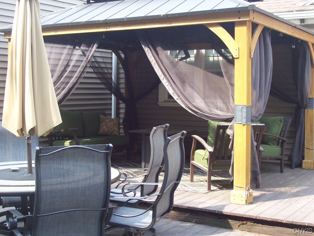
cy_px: 118
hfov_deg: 36.2
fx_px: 481
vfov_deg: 27.5
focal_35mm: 53
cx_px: 157
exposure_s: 1/90
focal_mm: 8.6
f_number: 3.4
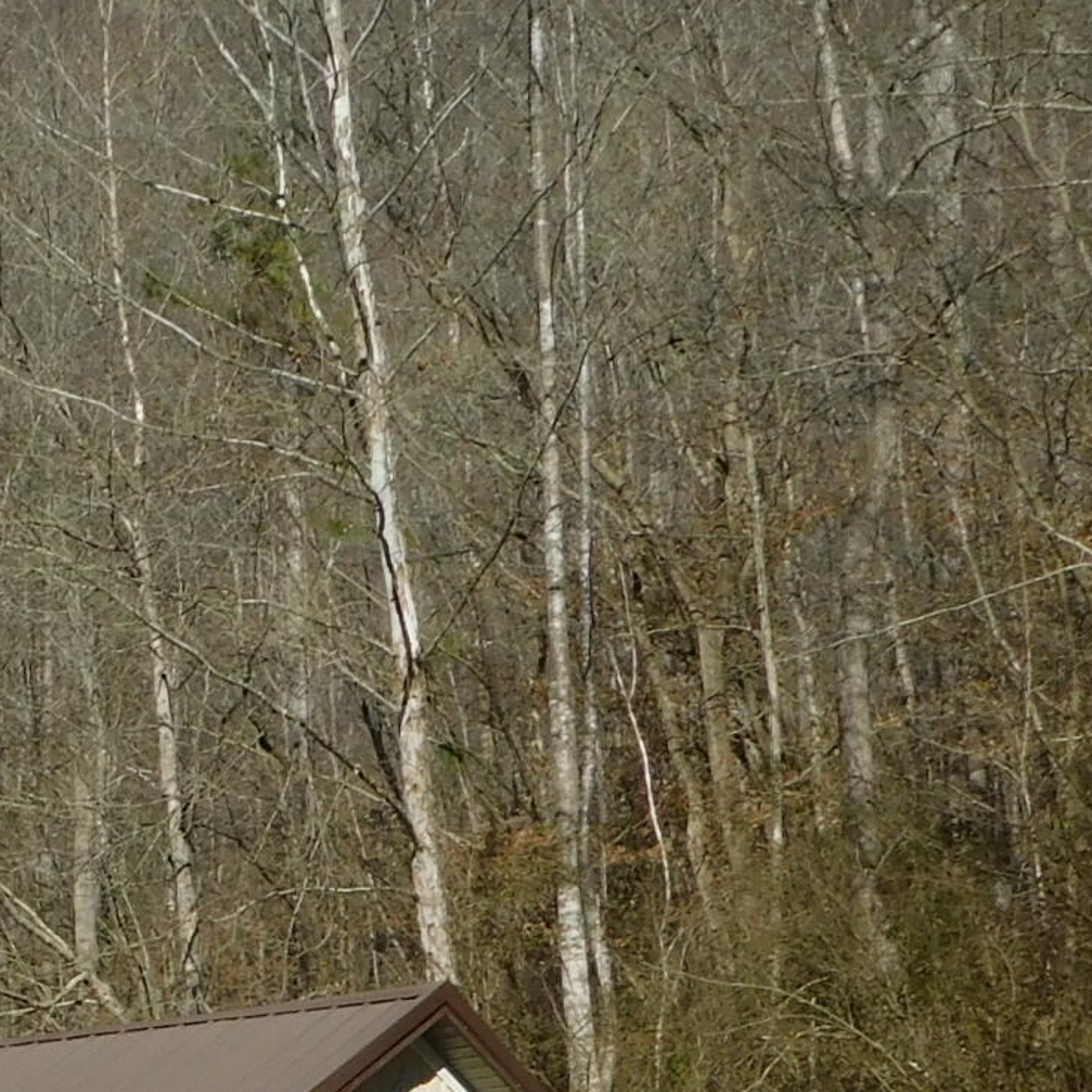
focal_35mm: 130
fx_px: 4640
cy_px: 1205
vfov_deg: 13.2
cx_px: -620
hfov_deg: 12.6
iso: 125
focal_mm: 6.3
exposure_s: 1/1500
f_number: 3.5
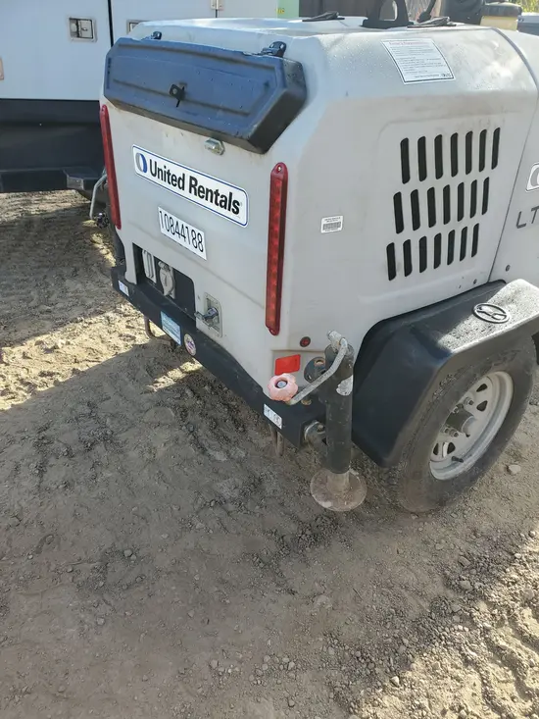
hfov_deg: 53.1
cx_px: 270
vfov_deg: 67.3
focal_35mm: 26
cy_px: 360
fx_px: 540
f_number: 2.4
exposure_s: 1/178
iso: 50
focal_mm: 4.3
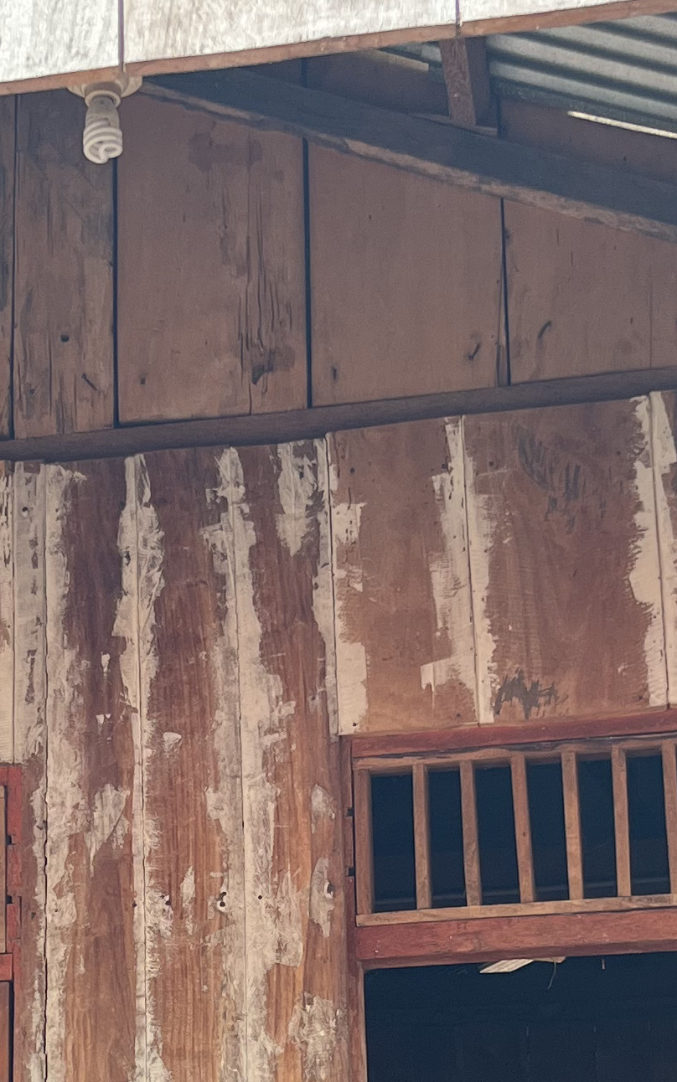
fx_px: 2538
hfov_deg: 15.1
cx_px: 177
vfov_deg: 23.5
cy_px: 936
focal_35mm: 86
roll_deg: +1.5
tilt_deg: +15.6
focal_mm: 5.1
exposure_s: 1/121
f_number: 1.6
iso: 80
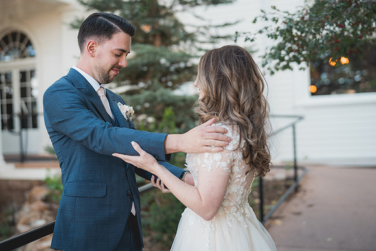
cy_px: 126
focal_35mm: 53
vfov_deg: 25.3
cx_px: 188
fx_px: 559
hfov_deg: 37.2
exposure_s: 1/800
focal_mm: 50
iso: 400
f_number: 1.8
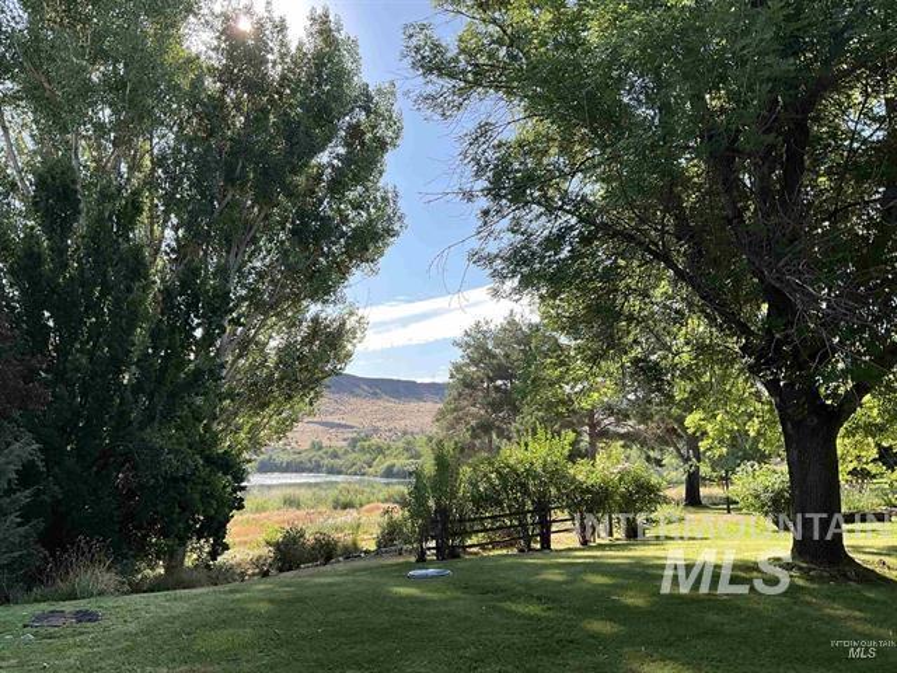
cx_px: 448
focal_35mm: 29
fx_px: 751
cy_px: 336
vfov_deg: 48.2
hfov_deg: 61.7
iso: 25
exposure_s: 1/683
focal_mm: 3
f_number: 1.8
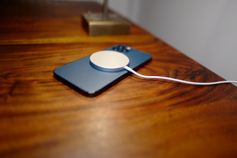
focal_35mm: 28
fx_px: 184
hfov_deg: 65.5
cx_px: 118
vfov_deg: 46.4
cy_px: 79
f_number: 1.7
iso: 100
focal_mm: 28
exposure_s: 1/160
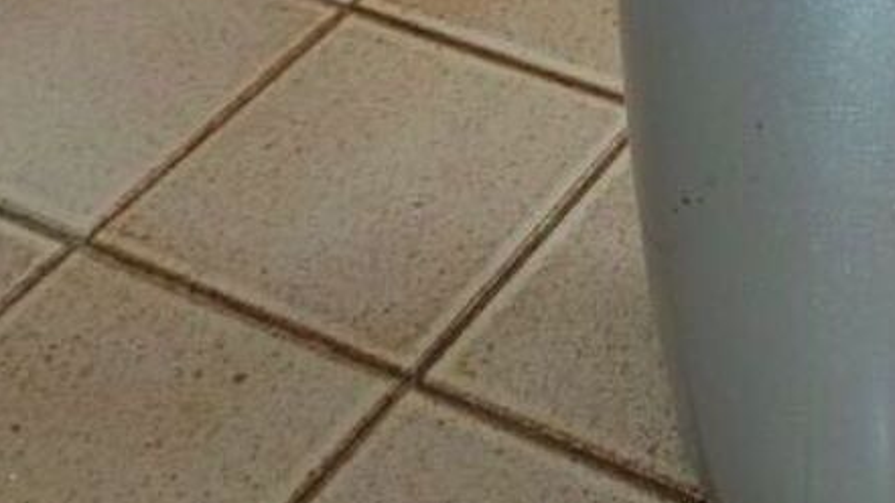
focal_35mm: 89
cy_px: -257
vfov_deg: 12.9
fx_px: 2112
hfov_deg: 23.1
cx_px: 848
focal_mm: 4.74
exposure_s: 1/33
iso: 109
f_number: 1.79
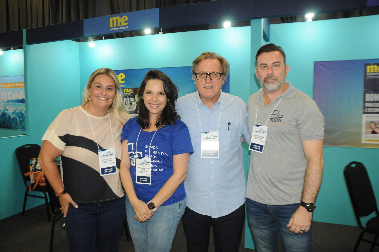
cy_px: 126
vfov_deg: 43.5
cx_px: 190
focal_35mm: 30
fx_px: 315
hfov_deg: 62.0
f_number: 4
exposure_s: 1/80
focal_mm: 20
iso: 800
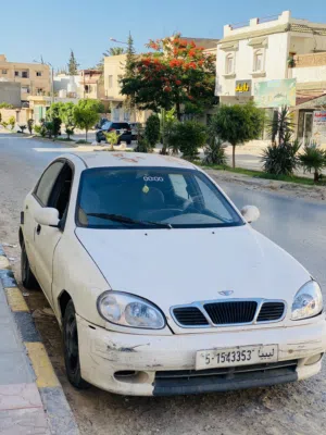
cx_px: 163
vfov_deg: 36.8
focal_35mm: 52
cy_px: 218
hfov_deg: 28.0
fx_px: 653
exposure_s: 1/675
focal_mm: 6
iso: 20
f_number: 2
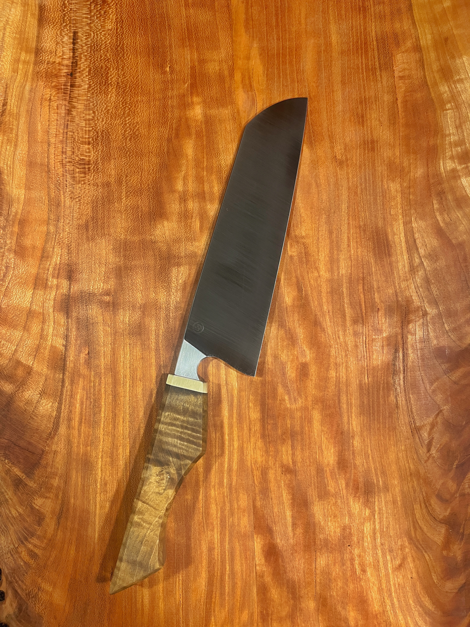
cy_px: 314
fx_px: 471
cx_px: 235
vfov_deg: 67.3
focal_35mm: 26
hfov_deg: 53.1
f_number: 1.6
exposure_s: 1/60
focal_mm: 5.1
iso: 125
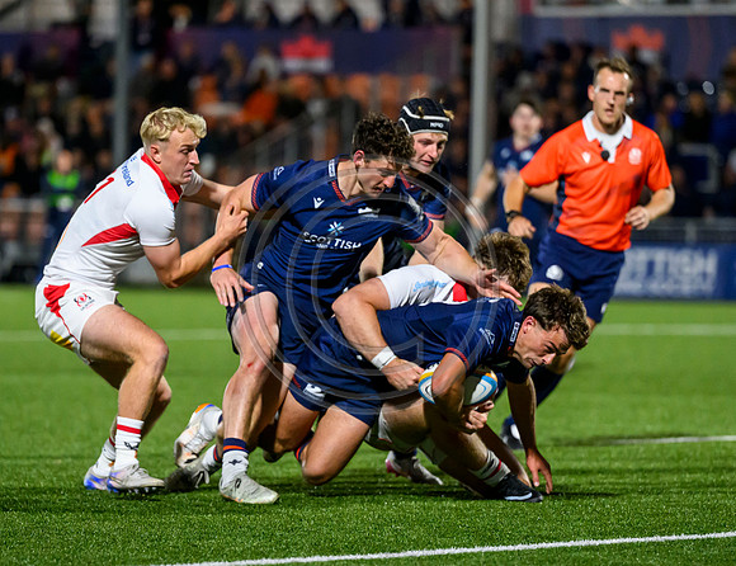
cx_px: 391
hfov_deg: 6.4
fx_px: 6556
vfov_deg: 4.9
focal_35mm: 306
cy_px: 342
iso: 5000
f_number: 3.2
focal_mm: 200
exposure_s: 1/1250
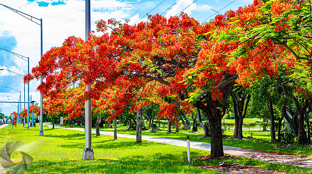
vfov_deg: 16.1
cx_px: 154
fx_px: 616
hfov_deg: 28.4
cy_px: 84
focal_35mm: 75
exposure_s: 1/100
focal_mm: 70
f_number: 7.1
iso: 64
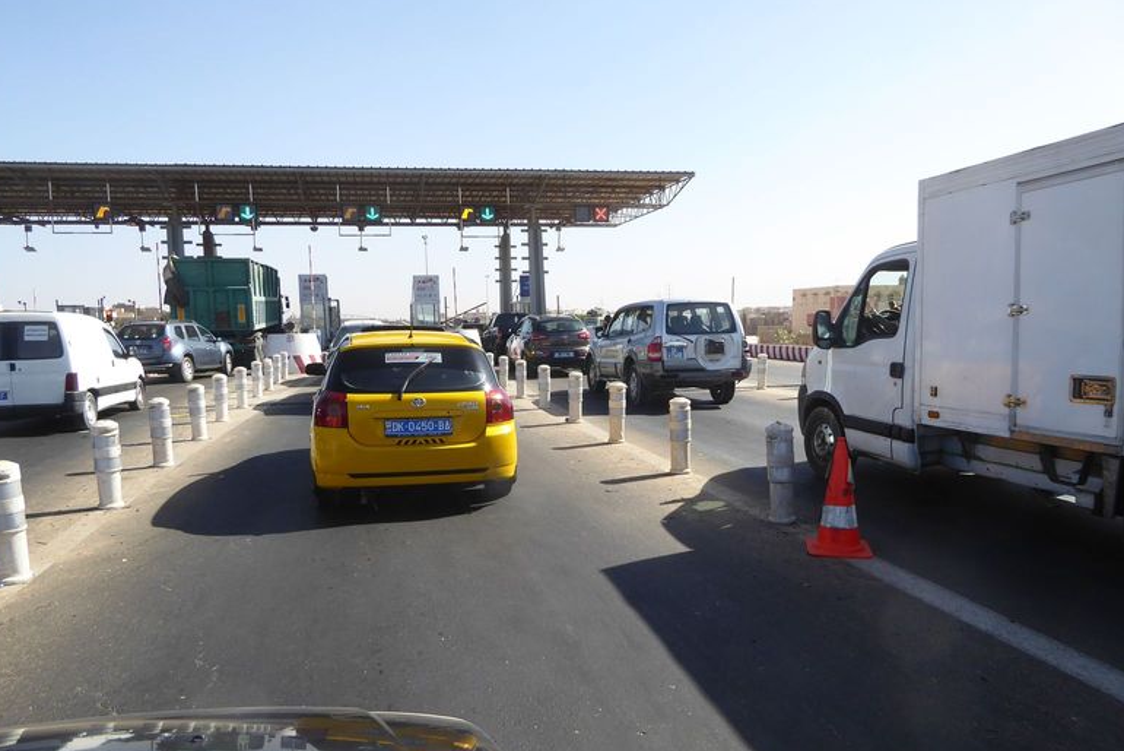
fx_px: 843
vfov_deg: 47.9
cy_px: 408
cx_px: 566
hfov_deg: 67.4
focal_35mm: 27
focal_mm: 4.3
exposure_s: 1/640
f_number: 3.3
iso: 80
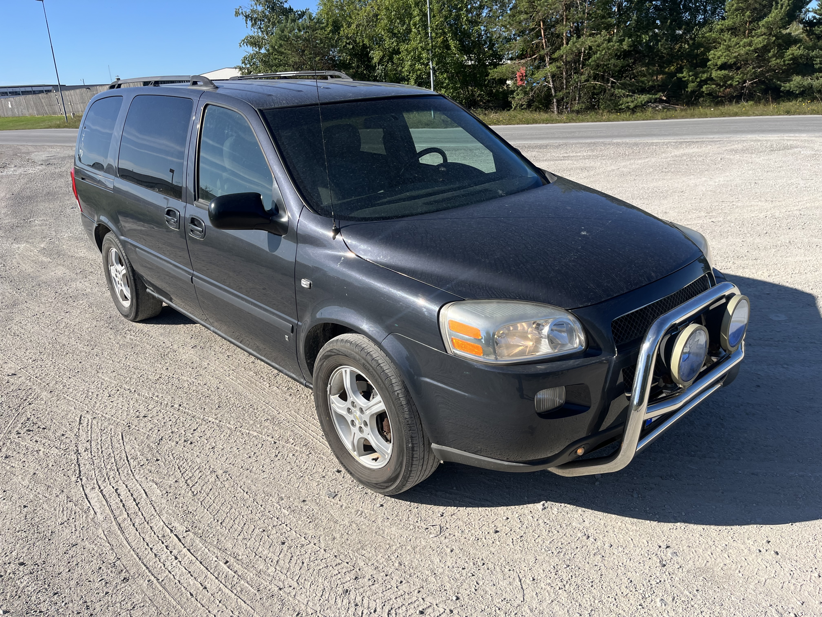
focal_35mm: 26
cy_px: 308
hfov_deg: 67.3
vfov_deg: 53.1
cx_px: 411
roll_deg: +1.9
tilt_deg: -20.9
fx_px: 617
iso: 50
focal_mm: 5.1
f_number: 1.6
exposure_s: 1/2899
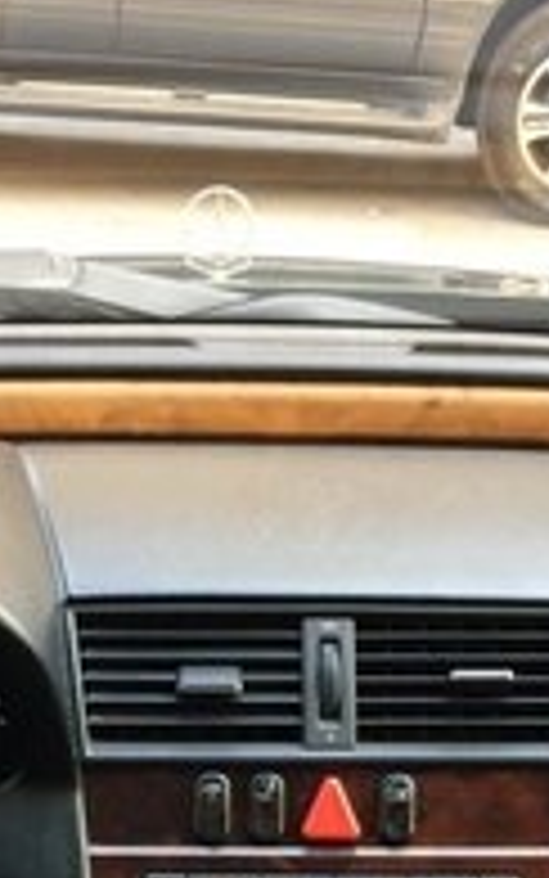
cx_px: 256
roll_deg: +2.4
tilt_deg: -33.6
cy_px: 1085
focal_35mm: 78
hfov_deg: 16.7
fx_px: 1866
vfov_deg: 23.8
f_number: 2.2
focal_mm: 4.15
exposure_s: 1/33
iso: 40
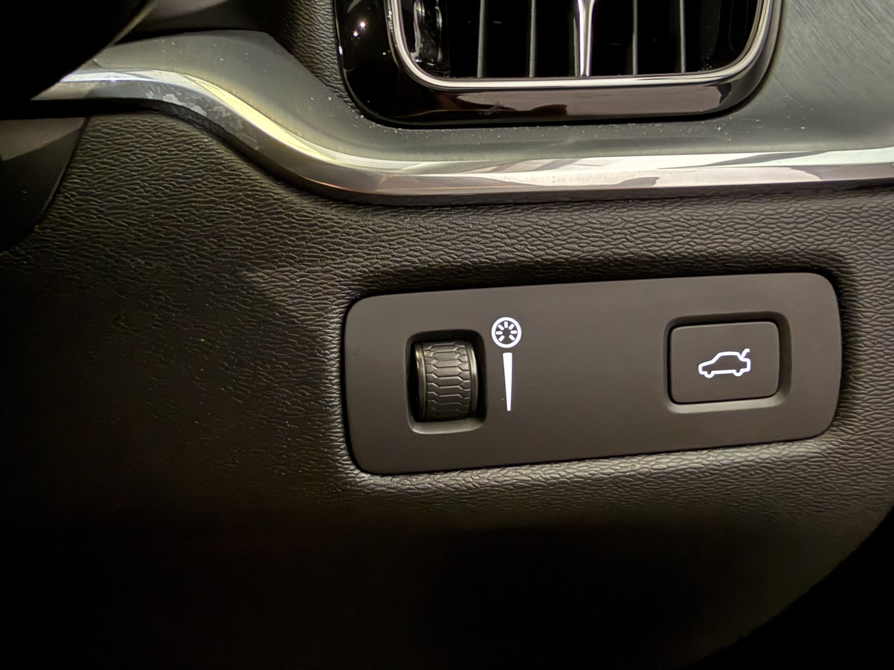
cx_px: 447
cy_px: 335
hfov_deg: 71.6
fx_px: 620
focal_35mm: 24
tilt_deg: -10.2
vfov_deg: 56.8
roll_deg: -0.1
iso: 1000
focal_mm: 2.22
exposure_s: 1/13
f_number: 2.2
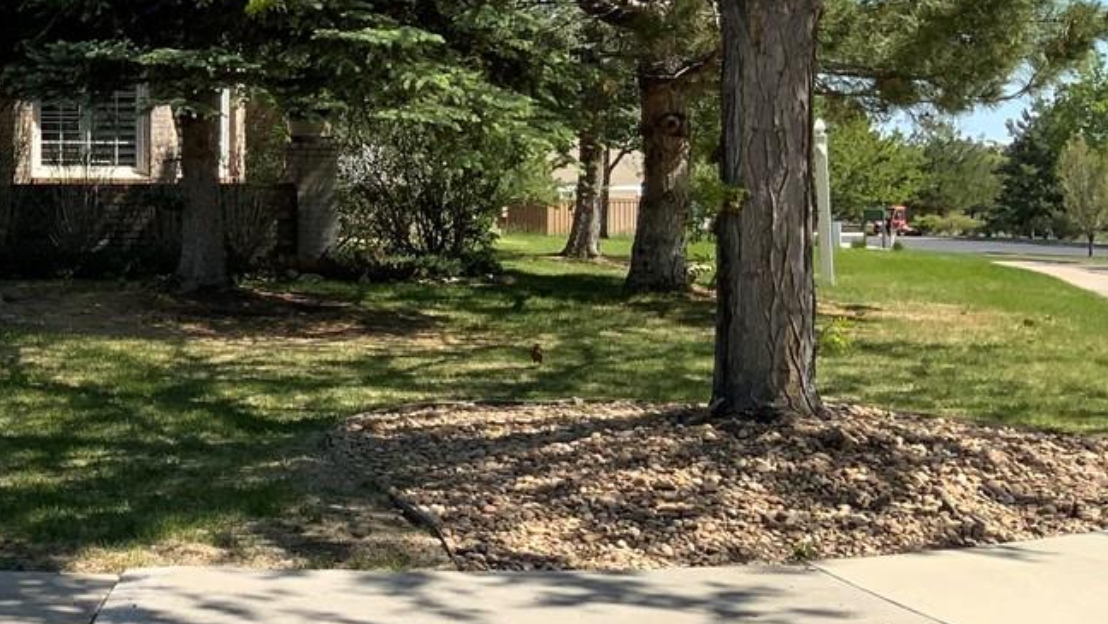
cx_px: -173
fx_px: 2292
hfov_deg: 24.9
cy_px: 164
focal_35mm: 78
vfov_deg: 15.4
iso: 16
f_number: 1.8
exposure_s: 1/1279
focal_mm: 3
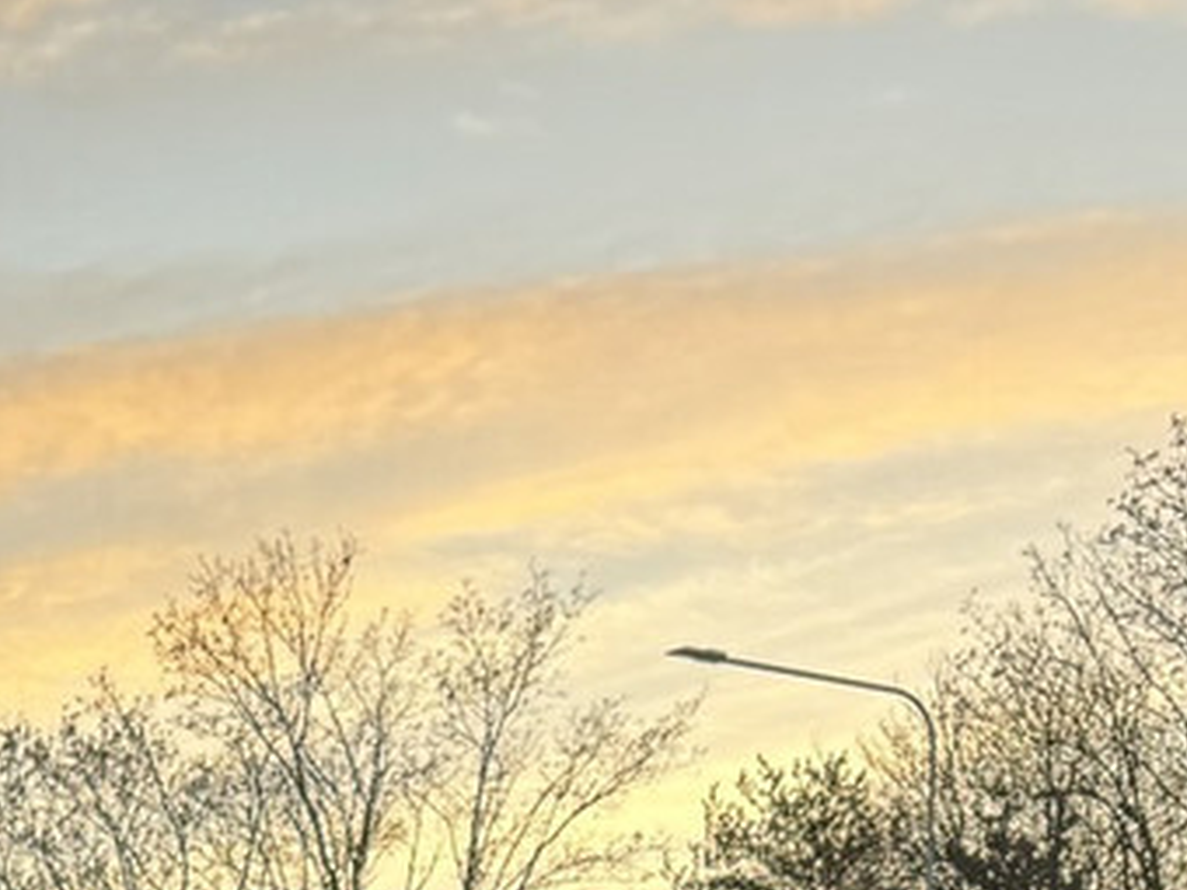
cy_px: 2087
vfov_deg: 11.1
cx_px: -318
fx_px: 3875
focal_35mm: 113
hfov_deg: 16.5
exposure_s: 1/275
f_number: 1.78
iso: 64
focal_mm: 6.76
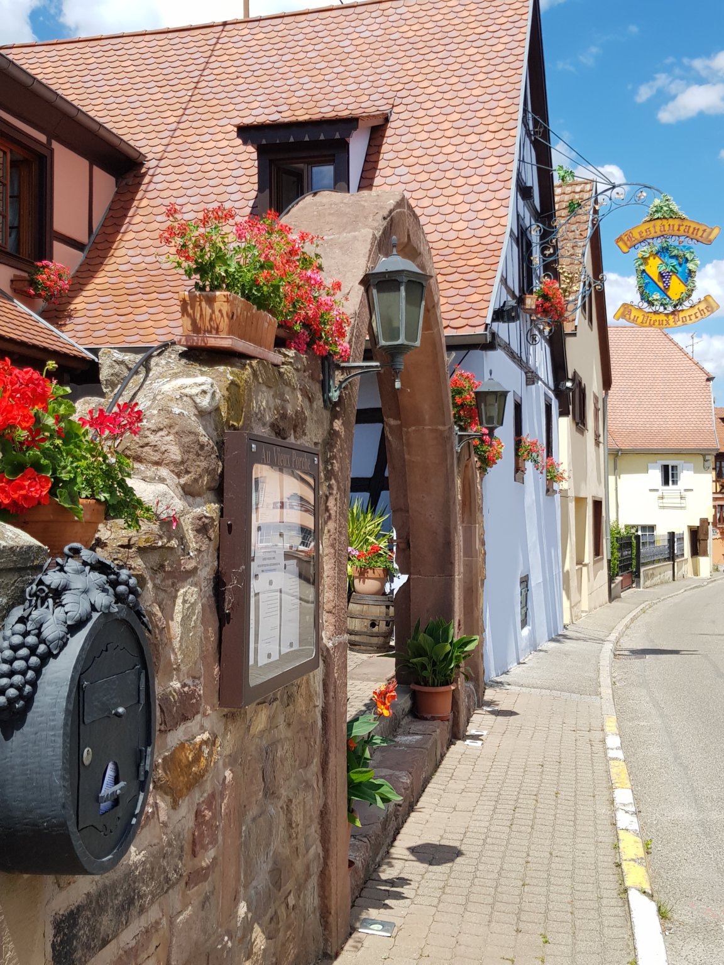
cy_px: 482
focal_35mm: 26
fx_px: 725
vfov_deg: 67.3
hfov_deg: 53.1
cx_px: 362
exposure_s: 1/1664
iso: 40
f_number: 1.7
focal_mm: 4.2
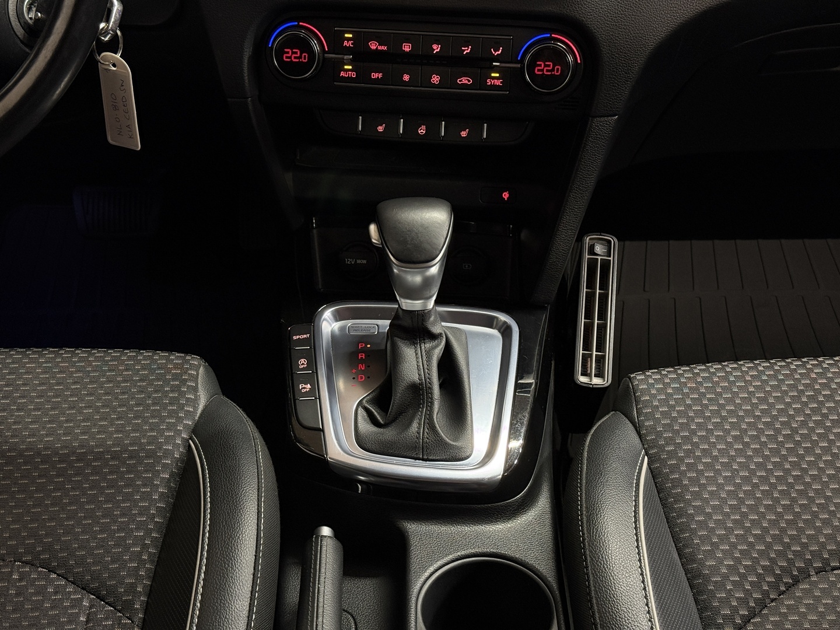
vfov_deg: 30.3
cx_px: 420
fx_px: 1165
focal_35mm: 48
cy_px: 315
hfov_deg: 39.7
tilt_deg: -33.8
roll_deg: +1.2
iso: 200
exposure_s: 1/33
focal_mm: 6.76
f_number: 1.78
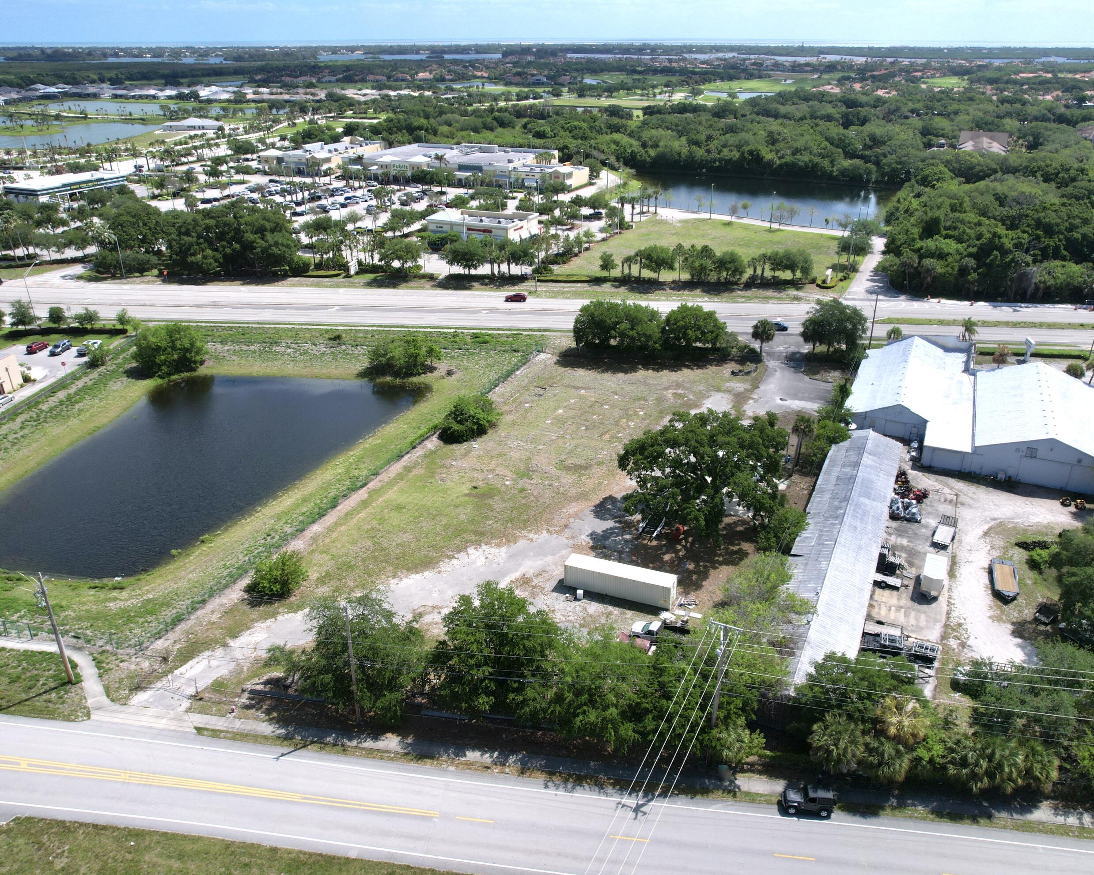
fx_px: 810
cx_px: 571
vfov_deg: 56.8
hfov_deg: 68.1
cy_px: 434
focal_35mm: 25
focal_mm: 8.38
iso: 100
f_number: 2.8
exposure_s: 1/4000
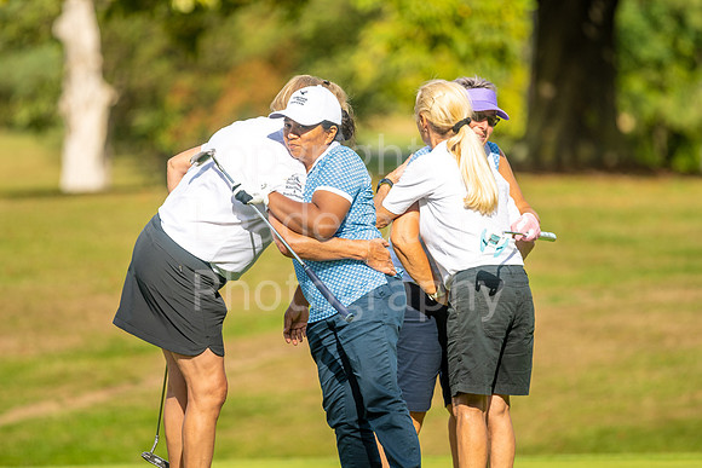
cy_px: 234
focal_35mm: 450
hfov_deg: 4.6
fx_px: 8777
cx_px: 351
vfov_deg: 3.1
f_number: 4
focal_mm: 300
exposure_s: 1/800
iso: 100
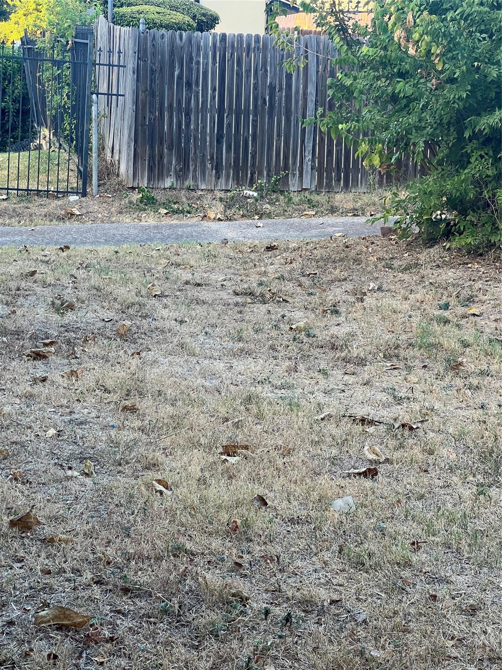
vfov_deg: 25.3
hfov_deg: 19.1
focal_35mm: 77
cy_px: 335
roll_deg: -3.2
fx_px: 1489
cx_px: 251
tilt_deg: -4.6
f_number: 2.8
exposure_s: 1/99
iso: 100
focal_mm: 9
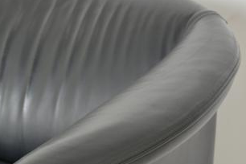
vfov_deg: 13.6
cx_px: 43
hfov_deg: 20.2
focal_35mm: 100
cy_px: 144
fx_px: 683
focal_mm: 34
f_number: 4.5
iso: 250
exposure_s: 1/160
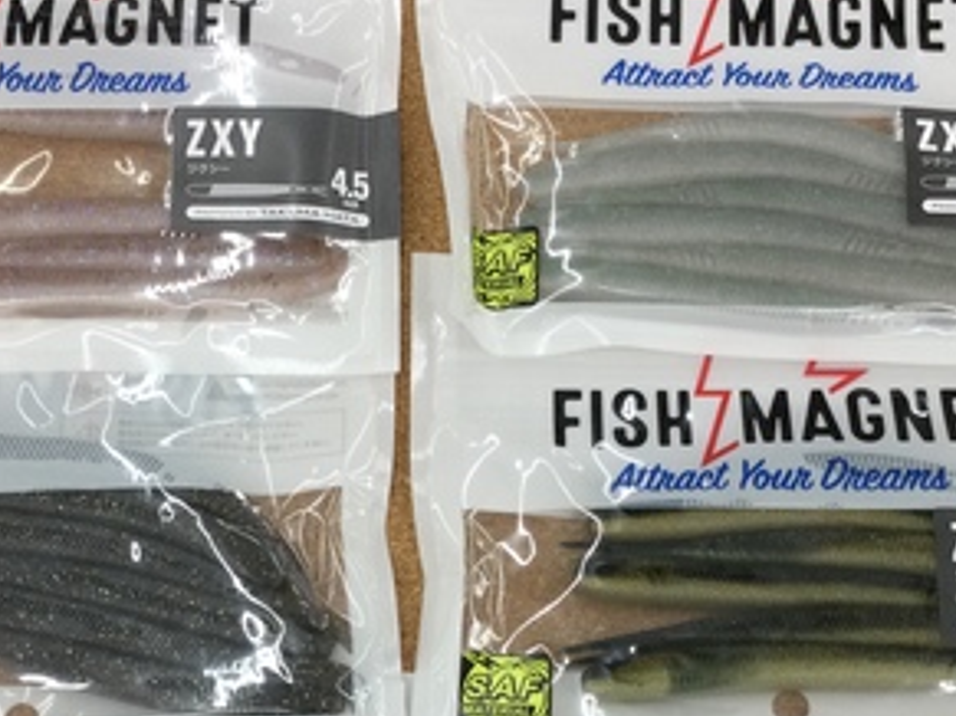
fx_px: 1767
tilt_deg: -75.9
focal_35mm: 64
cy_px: 624
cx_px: 388
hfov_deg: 30.2
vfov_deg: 22.4
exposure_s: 1/40
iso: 25
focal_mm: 3.3
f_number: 2.4
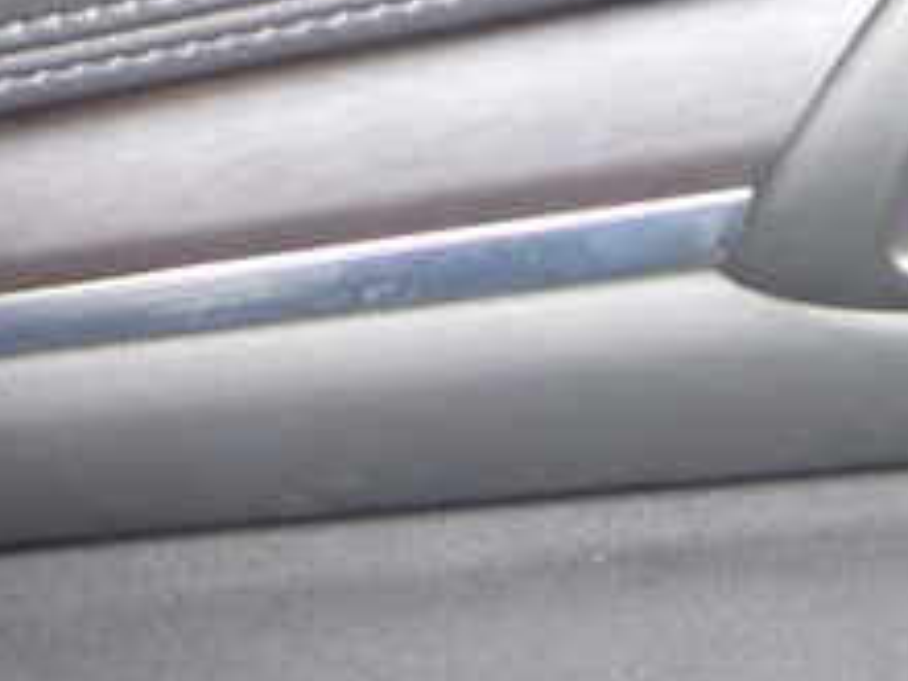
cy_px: 764
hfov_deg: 23.6
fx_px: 2151
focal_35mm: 82
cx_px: 660
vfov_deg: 17.3
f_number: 2.3
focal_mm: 5.4
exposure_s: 1/80
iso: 640
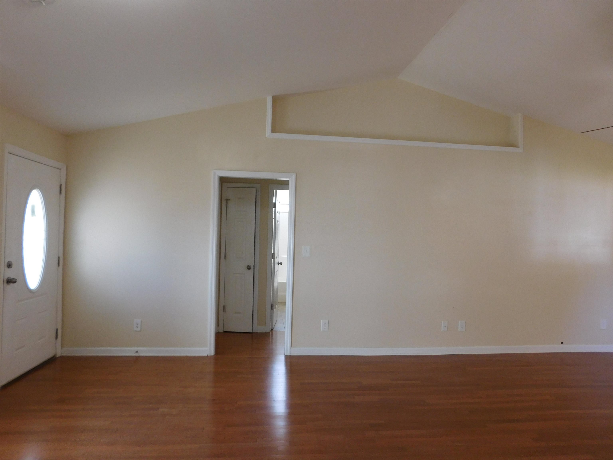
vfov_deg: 58.9
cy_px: 230
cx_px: 306
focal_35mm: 23
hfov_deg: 73.9
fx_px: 407
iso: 160
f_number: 3
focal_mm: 4
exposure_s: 1/30
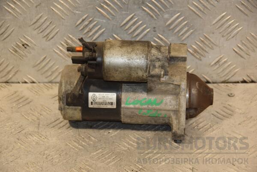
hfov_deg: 16.1
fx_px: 910
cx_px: 128
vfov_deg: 10.8
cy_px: 86
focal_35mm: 128
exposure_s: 1/125
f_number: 5.6
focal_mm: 85
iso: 800
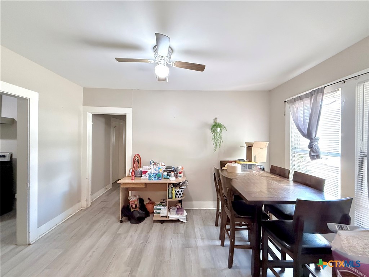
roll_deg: -1.4
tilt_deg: +0.4
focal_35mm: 14
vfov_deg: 85.7
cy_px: 138
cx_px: 184
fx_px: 149
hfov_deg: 102.1
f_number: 2.2
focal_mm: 2.22
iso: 640
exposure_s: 1/60
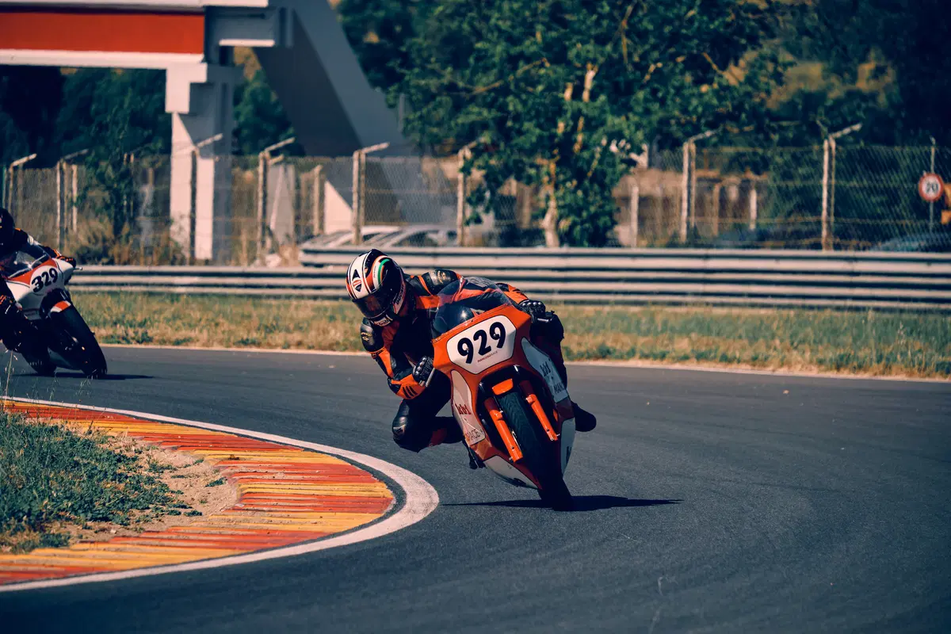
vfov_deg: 4.6
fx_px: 7924
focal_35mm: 300
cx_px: 476
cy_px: 317
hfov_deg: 6.9
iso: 100
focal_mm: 200
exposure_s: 1/1000
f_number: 5.6
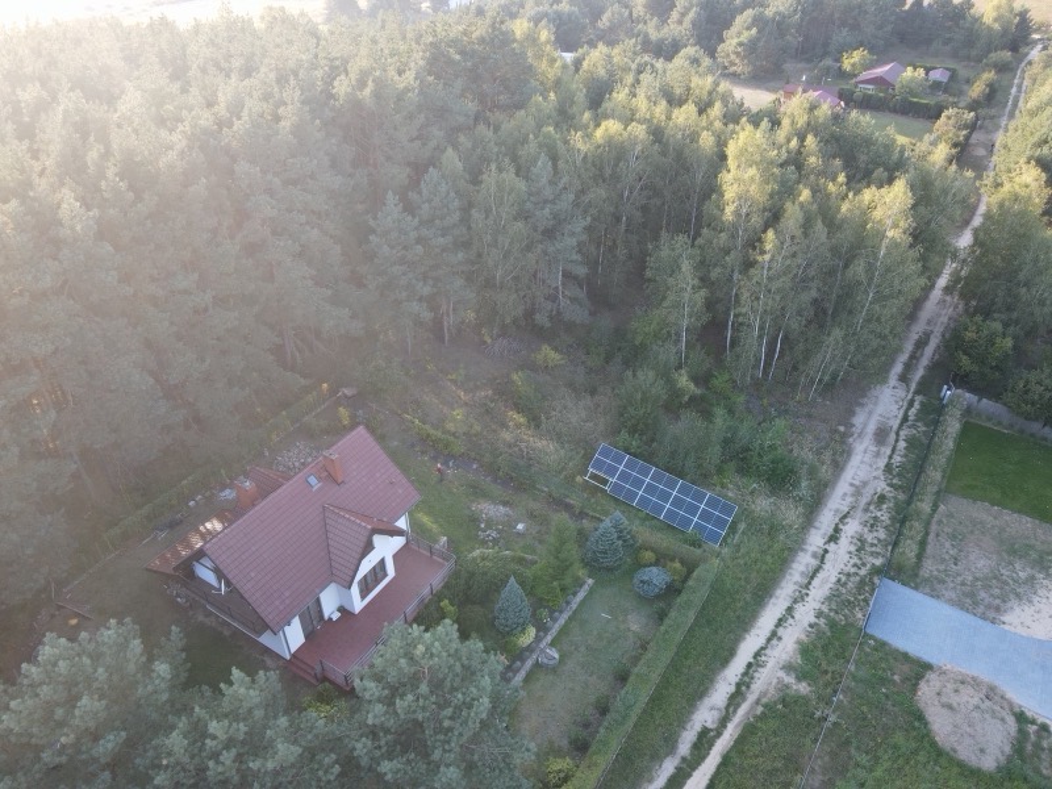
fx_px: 729
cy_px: 394
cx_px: 526
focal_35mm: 24
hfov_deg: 71.6
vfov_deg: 56.8
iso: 100
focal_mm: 4.5
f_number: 2.8
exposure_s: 1/50
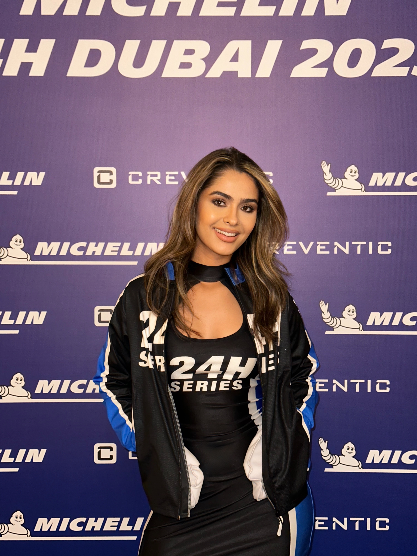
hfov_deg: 30.3
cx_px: 208
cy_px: 278
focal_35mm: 48
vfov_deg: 39.7
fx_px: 771
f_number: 1.78
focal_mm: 6.86
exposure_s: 1/11
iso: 100
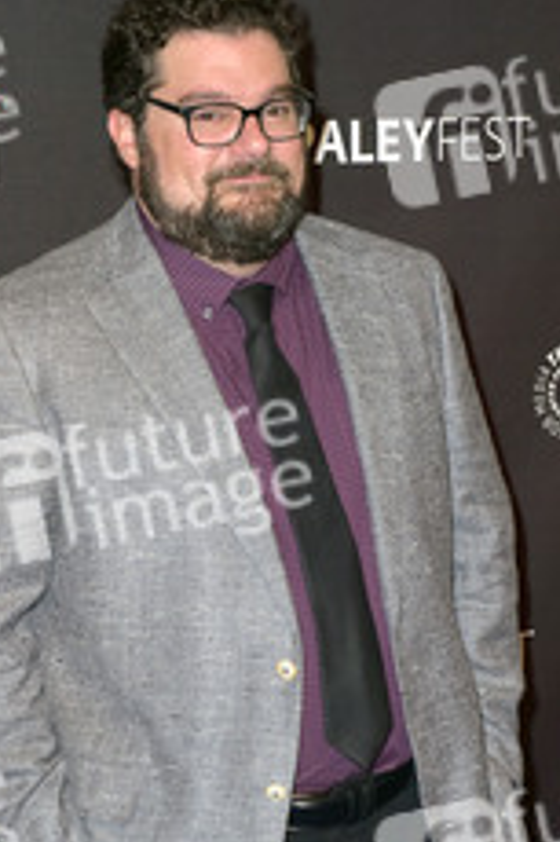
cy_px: 670
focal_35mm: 122
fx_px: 2851
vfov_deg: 16.7
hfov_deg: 11.2
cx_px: 232
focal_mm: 70
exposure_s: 1/320
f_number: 6.3
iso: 640
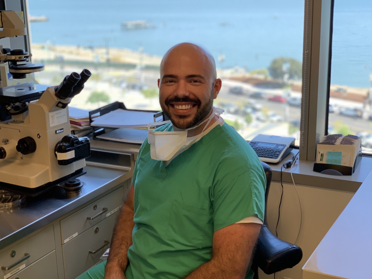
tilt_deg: -15.5
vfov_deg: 28.0
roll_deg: +1.6
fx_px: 559
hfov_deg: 36.8
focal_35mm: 52
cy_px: 140
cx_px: 186
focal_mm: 6
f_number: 2.4
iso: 64
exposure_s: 1/122
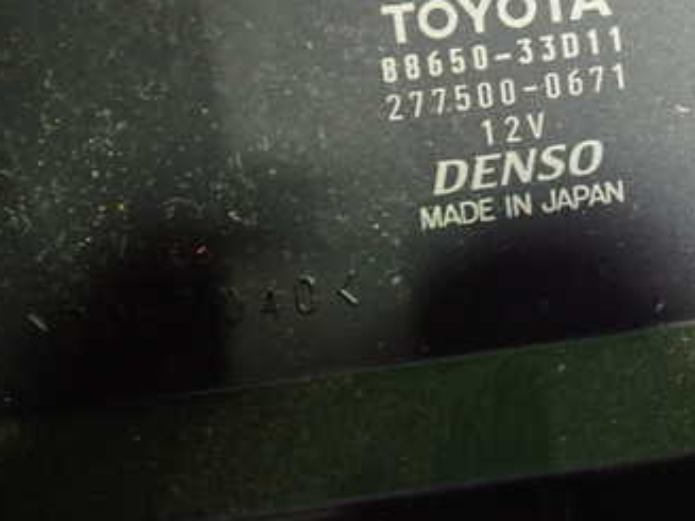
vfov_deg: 26.4
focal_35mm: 55
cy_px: 187
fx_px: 1104
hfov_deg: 33.5
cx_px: 591
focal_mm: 5.4
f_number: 2.3
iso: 640
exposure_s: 1/30
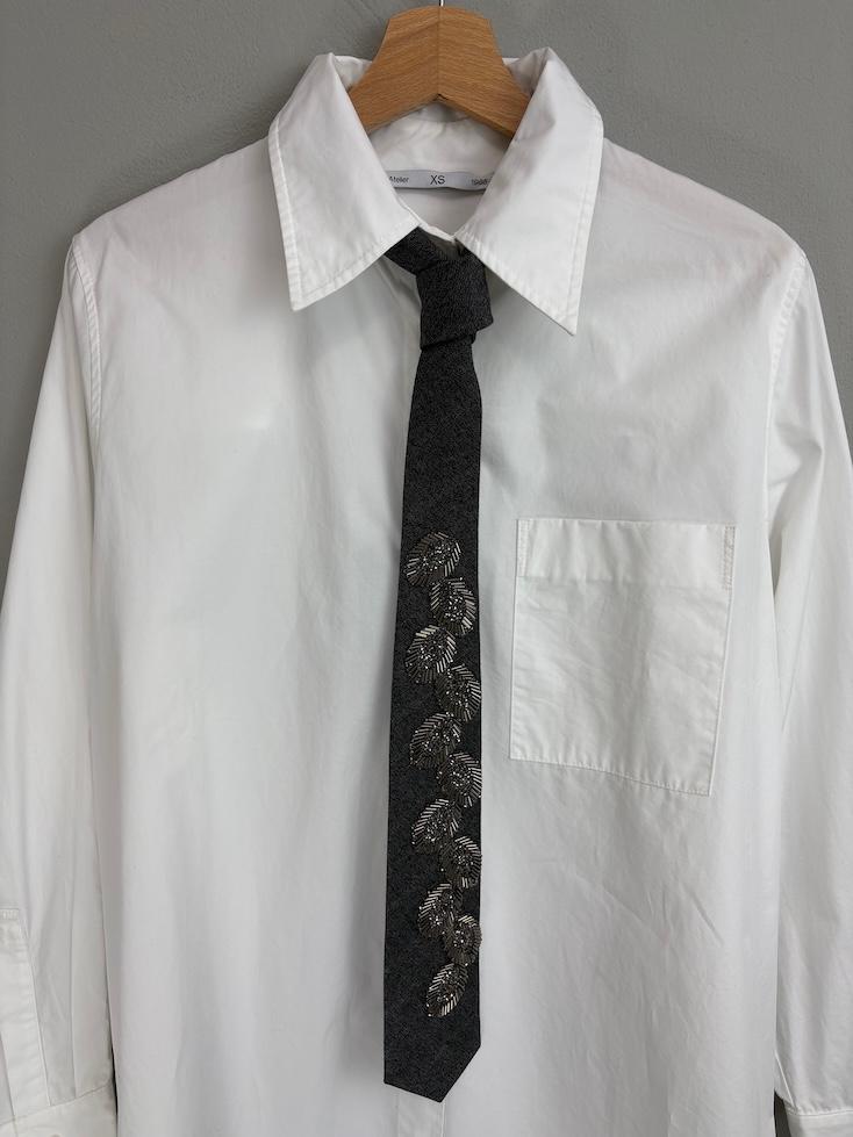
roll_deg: -0.5
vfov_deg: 67.3
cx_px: 426
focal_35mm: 26
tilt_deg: -8.8
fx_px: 854
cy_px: 568
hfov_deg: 53.1
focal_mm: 5.96
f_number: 1.6
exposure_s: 1/122
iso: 32
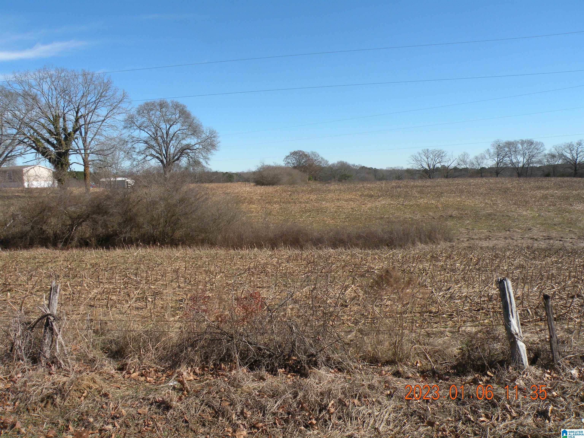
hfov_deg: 65.3
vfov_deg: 51.4
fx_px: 456
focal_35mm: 27
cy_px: 219
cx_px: 292
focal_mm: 4.7
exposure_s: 1/198
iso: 64
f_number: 6.3
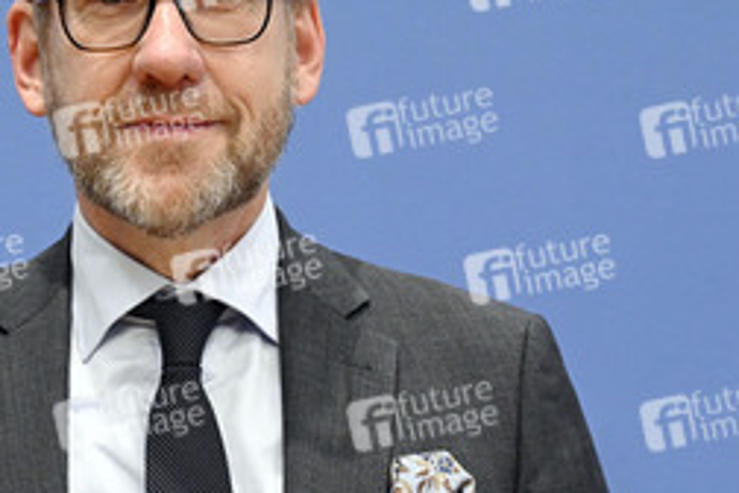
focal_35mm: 77
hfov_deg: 25.9
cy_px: 197
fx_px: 1581
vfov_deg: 17.7
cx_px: 169
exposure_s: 1/500
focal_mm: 43
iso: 6400
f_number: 6.3
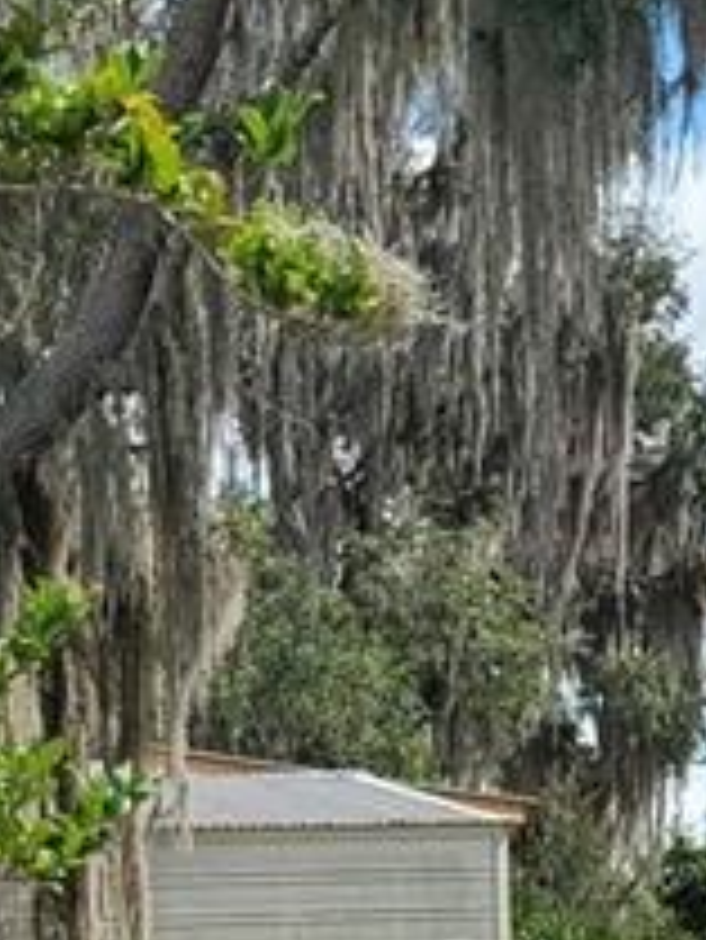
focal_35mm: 149
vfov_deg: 12.7
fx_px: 4048
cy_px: 1282
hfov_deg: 10.0
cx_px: 346
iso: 40
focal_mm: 5.4
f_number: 1.8
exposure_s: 1/1413
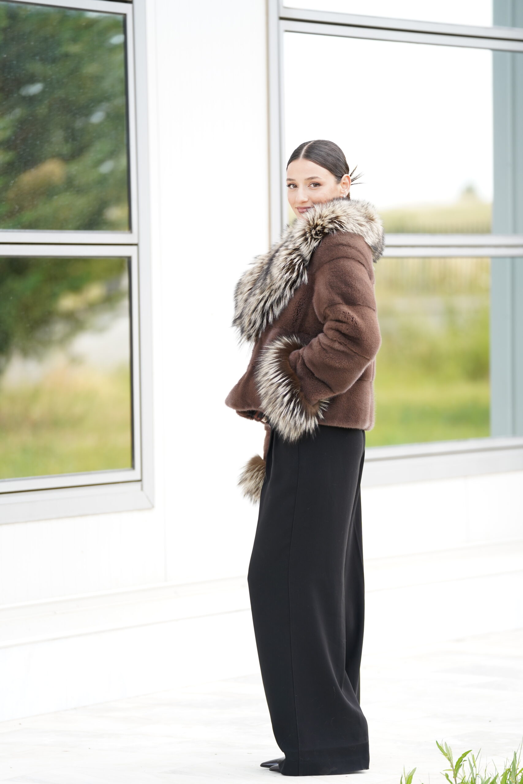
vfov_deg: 12.5
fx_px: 3573
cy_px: 392
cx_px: 262
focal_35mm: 164
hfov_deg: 8.4
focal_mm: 164
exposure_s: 1/250
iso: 250
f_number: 2.8
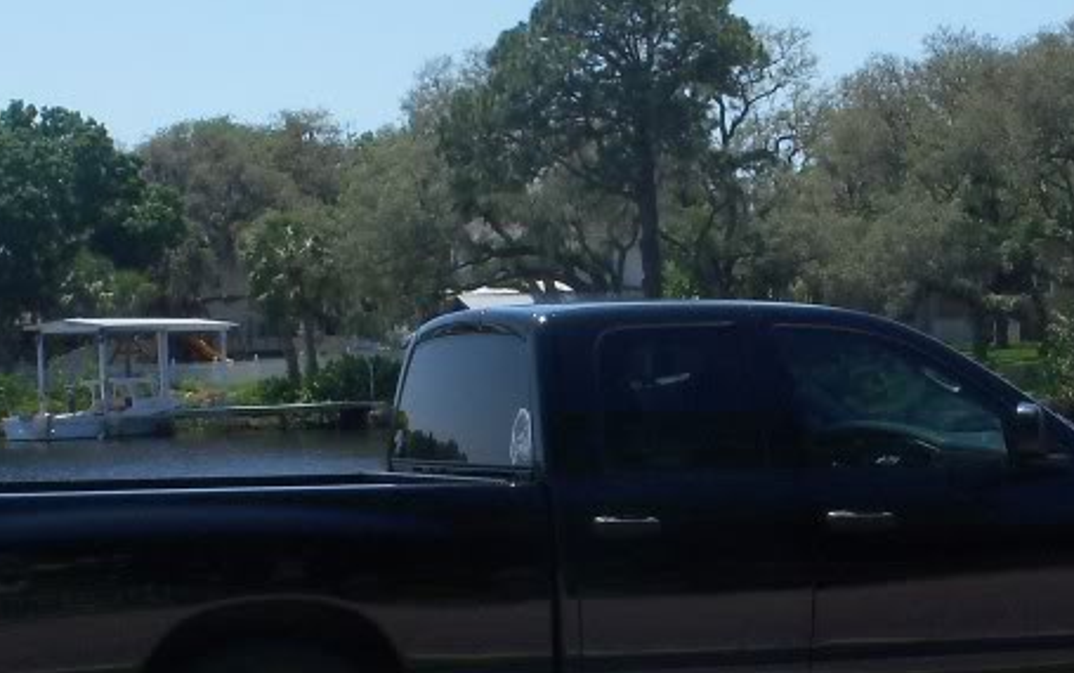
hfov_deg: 18.6
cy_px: 675
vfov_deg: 11.6
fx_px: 3280
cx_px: 567
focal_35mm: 112
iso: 80
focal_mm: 8.3
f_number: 5.8
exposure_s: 1/400
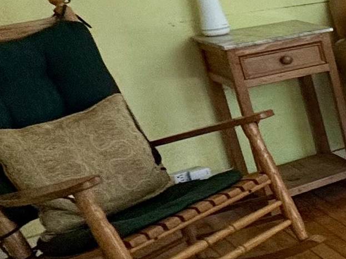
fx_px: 690
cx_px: 791
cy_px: 78
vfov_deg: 21.2
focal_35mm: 69
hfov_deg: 16.1
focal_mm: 2.22
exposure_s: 1/120
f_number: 2.2
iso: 200
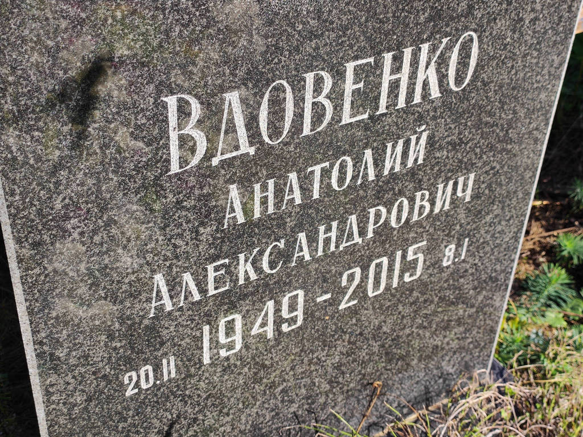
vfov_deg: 54.9
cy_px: 218
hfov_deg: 69.4
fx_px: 421
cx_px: 292
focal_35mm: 25
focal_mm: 4.7
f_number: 1.79
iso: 50
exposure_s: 1/310
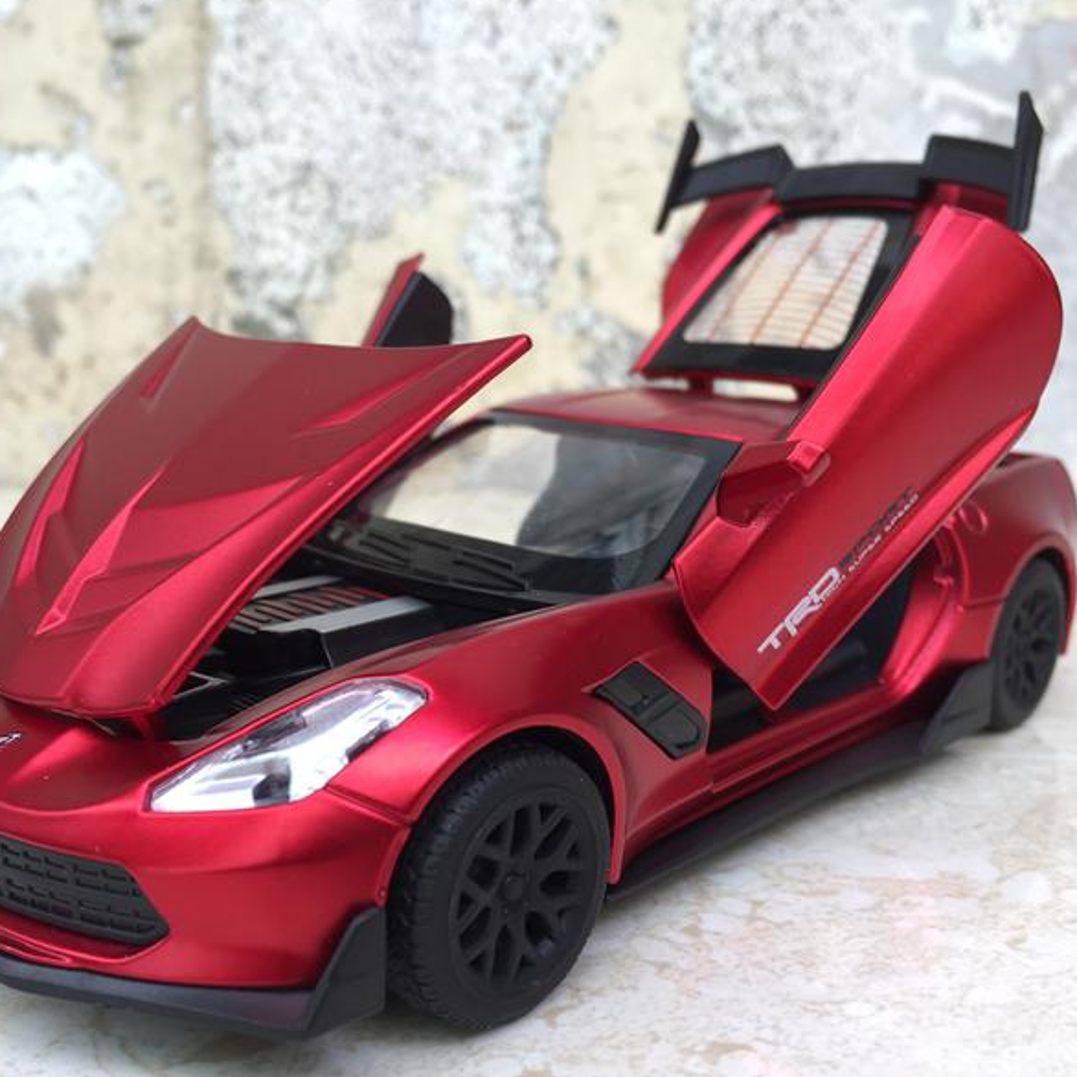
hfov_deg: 47.1
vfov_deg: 47.2
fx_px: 1232
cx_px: 478
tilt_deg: -14.3
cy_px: 538
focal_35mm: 35
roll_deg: -1.3
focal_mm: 4.15
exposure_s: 1/137
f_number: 2.2
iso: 32
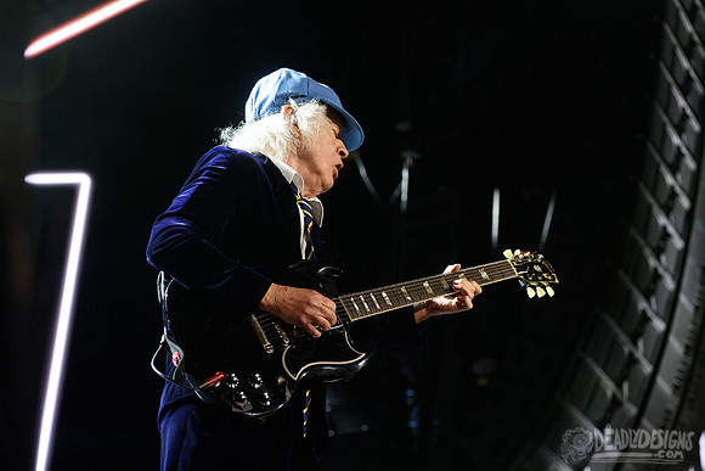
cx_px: 374
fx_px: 1480
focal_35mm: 76
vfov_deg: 18.1
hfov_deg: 26.8
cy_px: 254
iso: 2500
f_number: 4
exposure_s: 1/500
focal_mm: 70
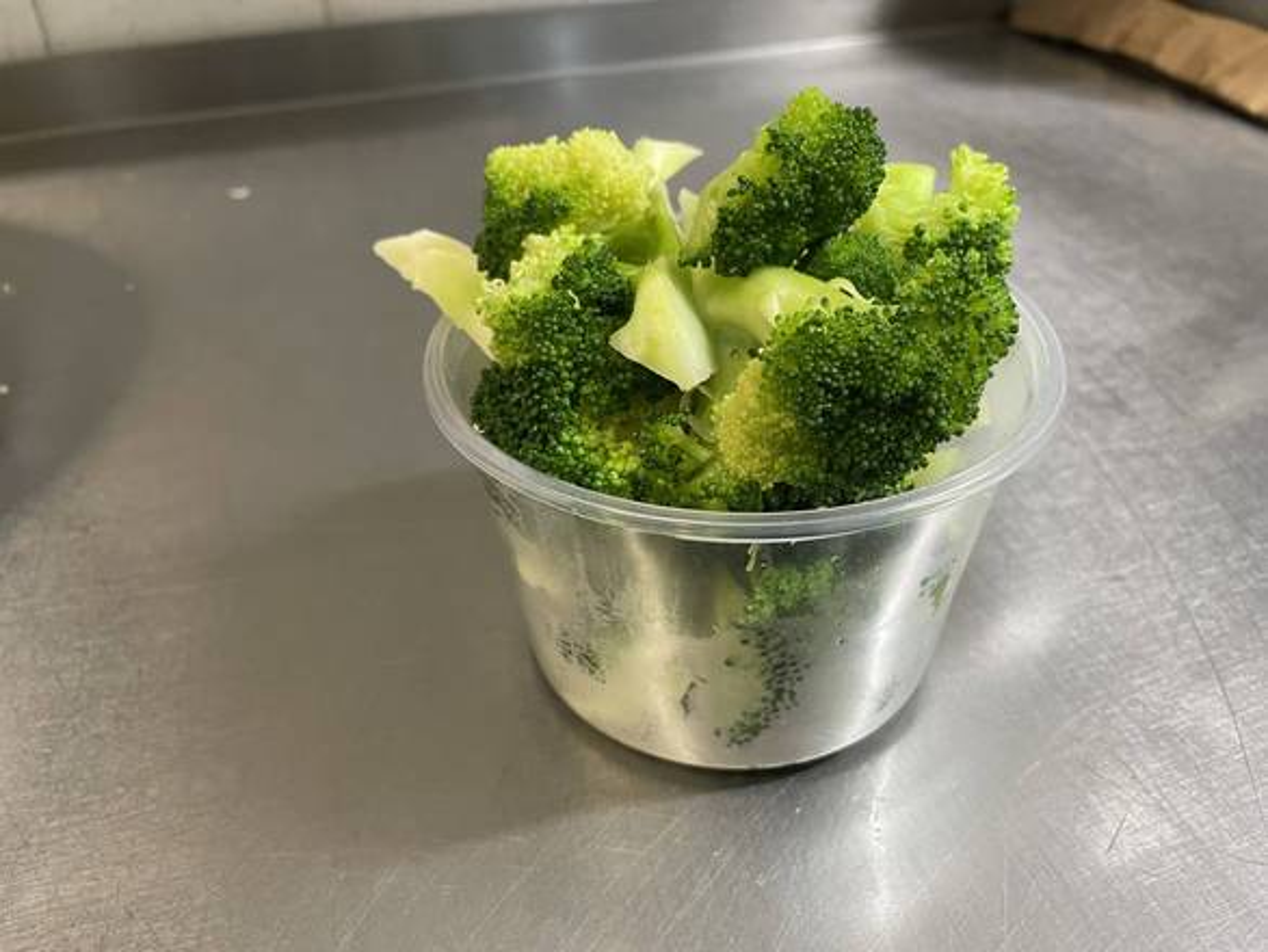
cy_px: 476
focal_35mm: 26
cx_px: 634
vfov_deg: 53.1
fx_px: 953
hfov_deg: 67.3
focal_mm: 4.2
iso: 125
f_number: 1.6
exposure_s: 1/60
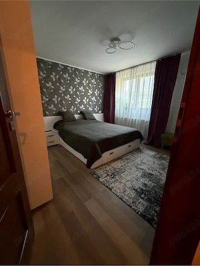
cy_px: 133
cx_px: 100
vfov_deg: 102.1
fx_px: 108
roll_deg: -0.5
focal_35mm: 14
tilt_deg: -14.3
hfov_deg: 85.7
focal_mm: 2.22
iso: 640
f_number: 2.2
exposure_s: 1/50
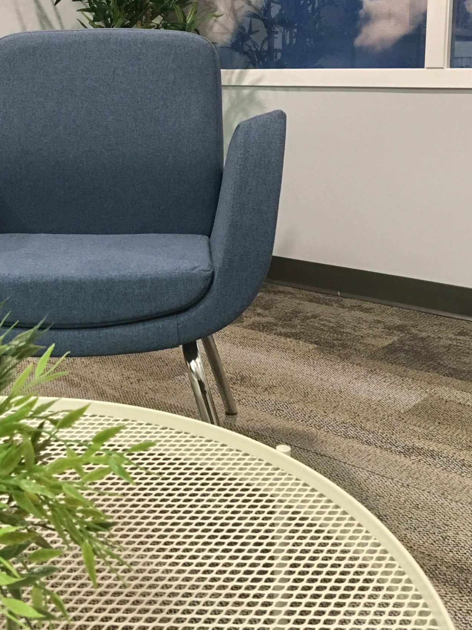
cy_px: 199
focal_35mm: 46
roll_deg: +1.0
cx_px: 198
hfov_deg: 31.5
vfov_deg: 40.6
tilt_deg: -8.6
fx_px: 836
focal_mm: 4.15
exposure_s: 1/8
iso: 80
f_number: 2.2
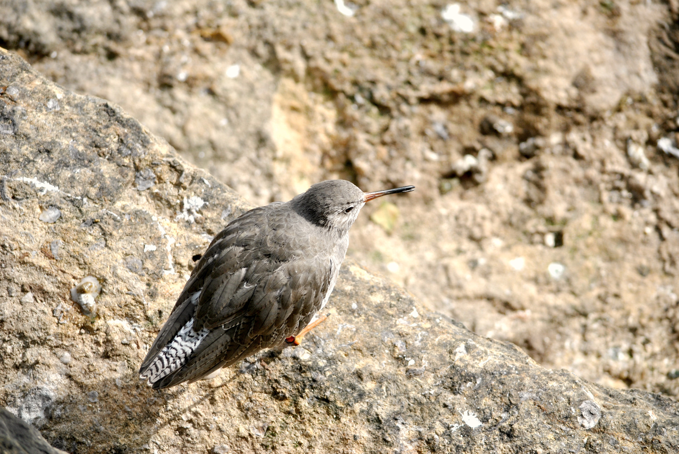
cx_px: 340
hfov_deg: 13.0
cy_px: 227
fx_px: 2974
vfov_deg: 8.7
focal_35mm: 158
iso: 200
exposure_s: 1/400
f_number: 5
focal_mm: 105
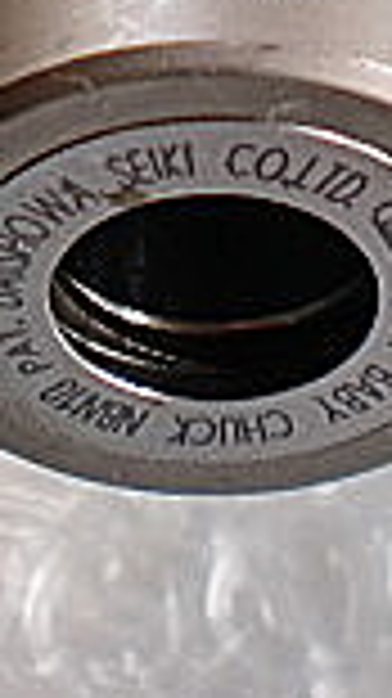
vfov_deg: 13.0
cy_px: -320
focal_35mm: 157
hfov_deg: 7.7
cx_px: 216
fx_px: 2906
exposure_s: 1/60
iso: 64
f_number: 3.1
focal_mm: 6.3
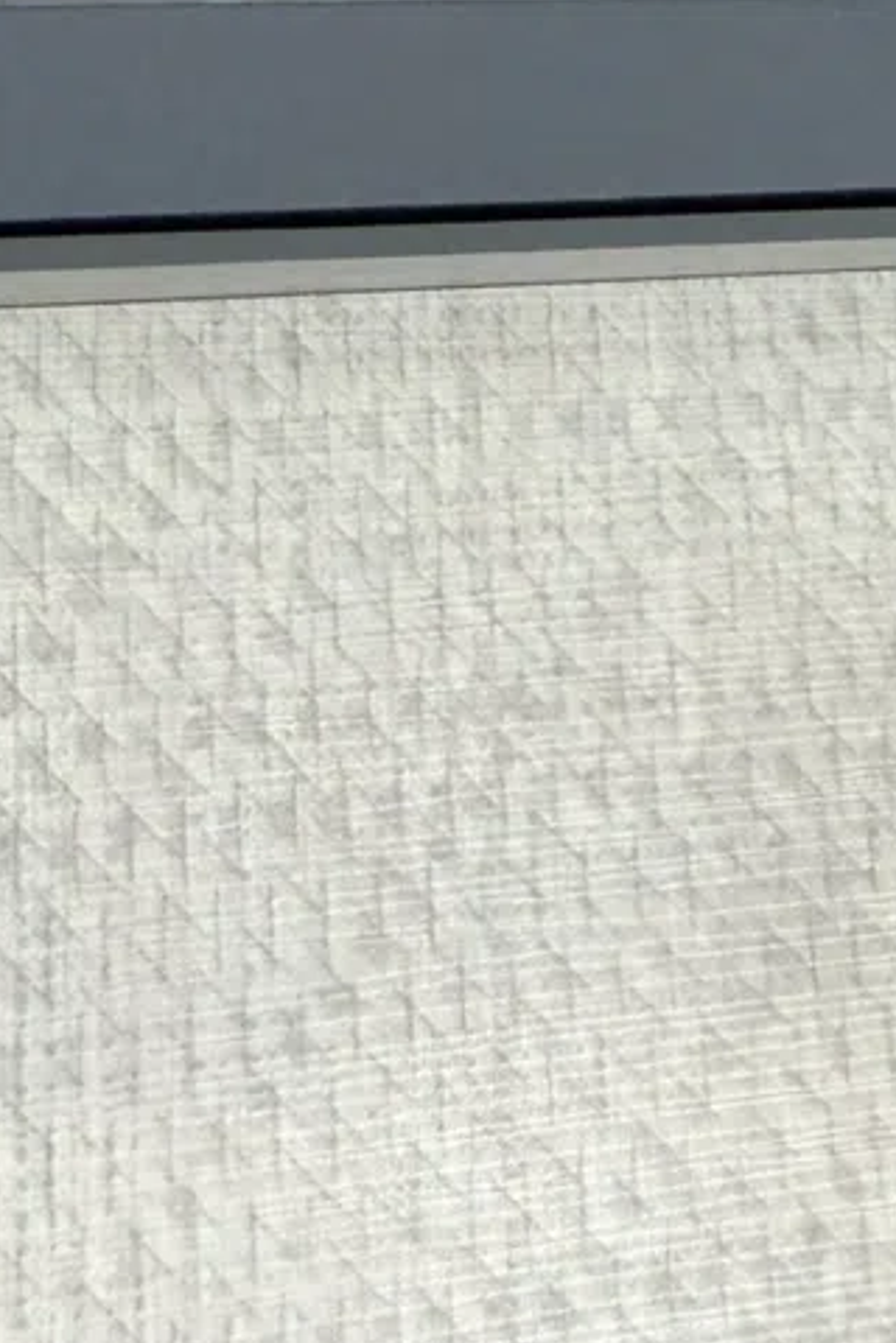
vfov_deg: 24.8
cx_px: 398
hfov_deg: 19.2
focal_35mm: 71
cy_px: -388
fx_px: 2650
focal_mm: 2.22
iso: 500
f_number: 2.2
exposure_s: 1/60
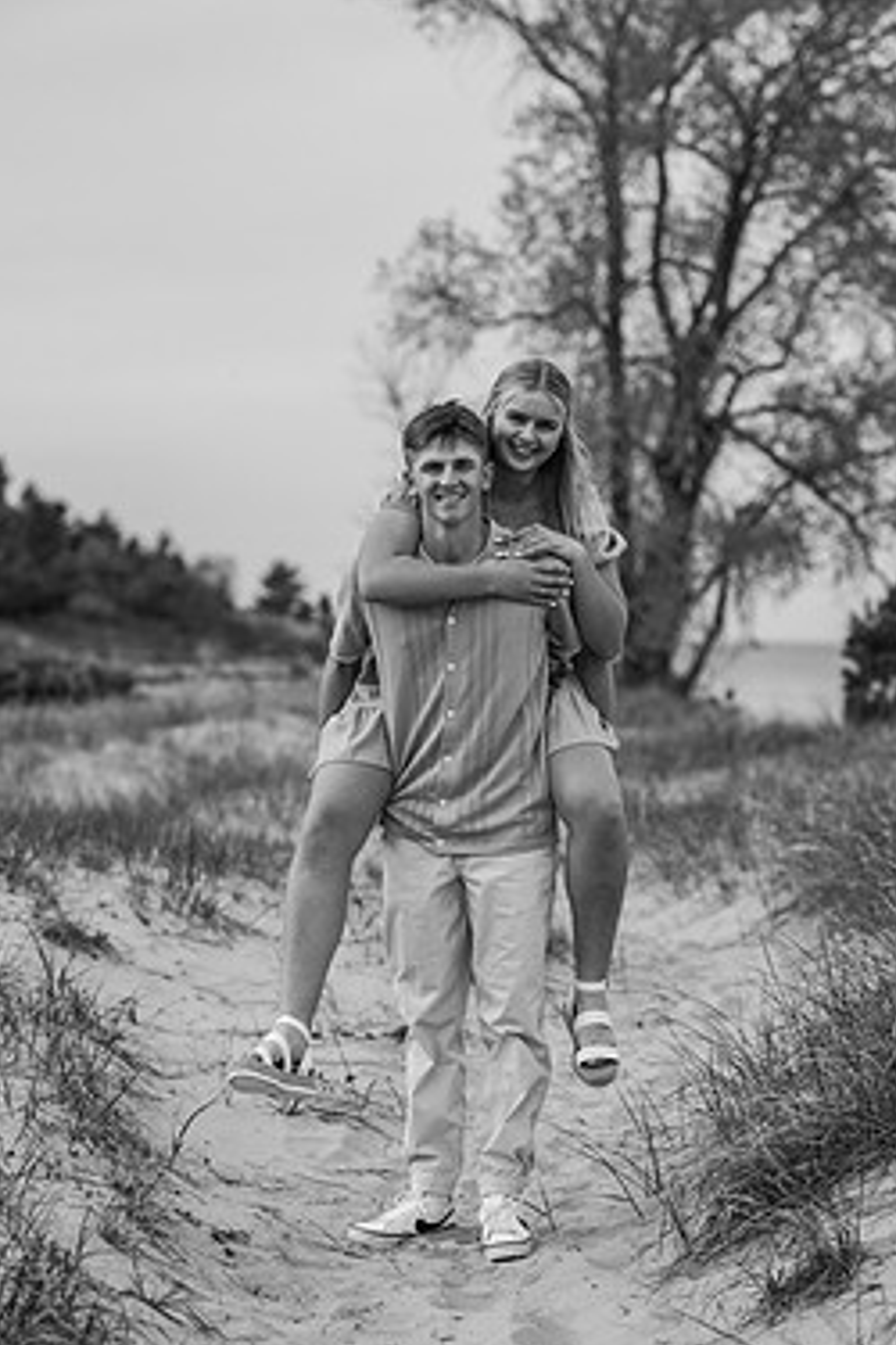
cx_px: 437
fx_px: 3808
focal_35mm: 102
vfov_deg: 20.0
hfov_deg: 13.4
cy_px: 735
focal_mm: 85
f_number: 3.2
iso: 200
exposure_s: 1/1600
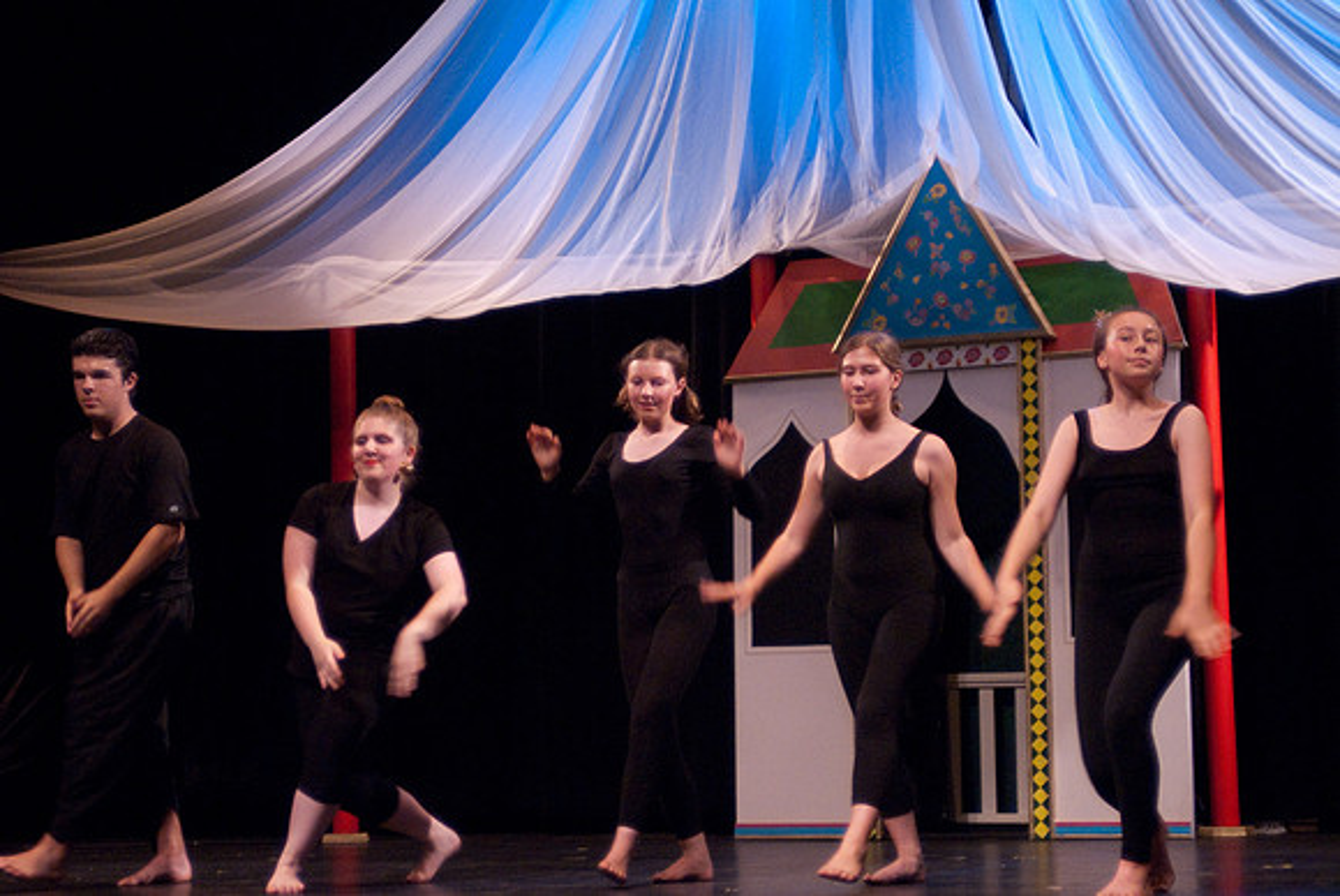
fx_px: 2794
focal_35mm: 75
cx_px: 670
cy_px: 448
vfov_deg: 18.2
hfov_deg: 27.0
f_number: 2.8
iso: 1250
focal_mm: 50
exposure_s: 1/60
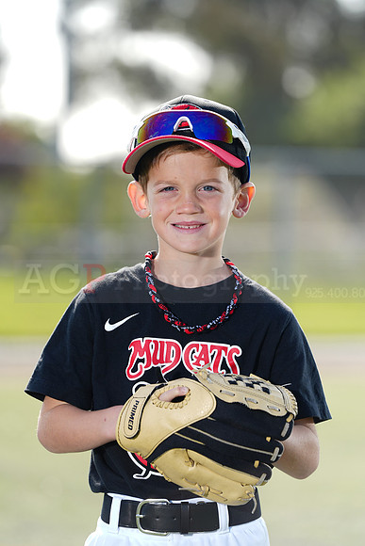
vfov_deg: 10.3
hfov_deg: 6.9
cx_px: 182
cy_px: 273
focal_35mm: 200
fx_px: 3040
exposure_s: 1/250
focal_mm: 200
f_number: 4.5
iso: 64
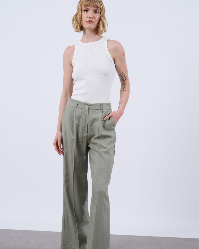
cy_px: 138
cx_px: 98
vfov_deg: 26.0
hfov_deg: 21.0
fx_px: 537
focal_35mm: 73
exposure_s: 1/160
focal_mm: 64
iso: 100
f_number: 7.1
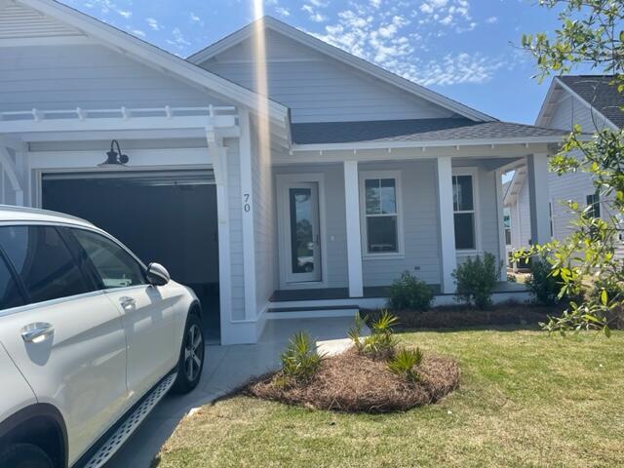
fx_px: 469
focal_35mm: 26
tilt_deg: +1.3
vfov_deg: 53.1
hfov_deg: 67.3
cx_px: 312
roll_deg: +1.4
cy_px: 234
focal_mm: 5.1
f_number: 1.6
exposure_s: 1/3257
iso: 32
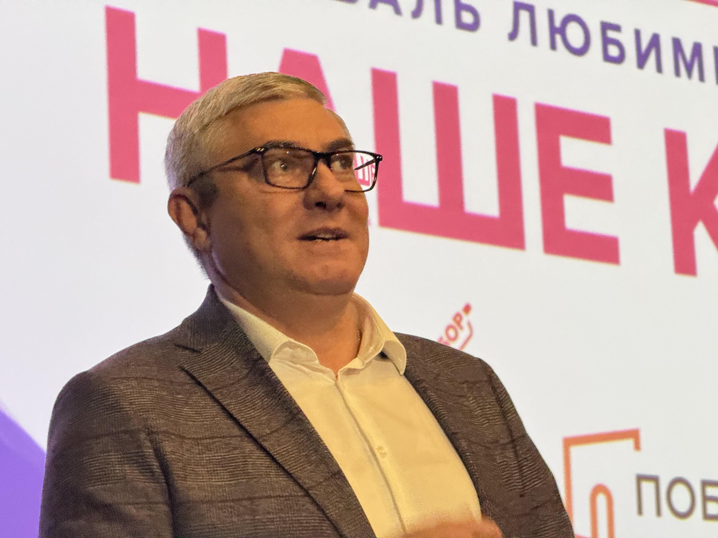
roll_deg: +2.5
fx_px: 2489
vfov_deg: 12.3
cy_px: 269
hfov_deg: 16.4
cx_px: 359
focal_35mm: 120
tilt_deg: +12.0
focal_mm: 15.66
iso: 800
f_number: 2.8
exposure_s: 1/48
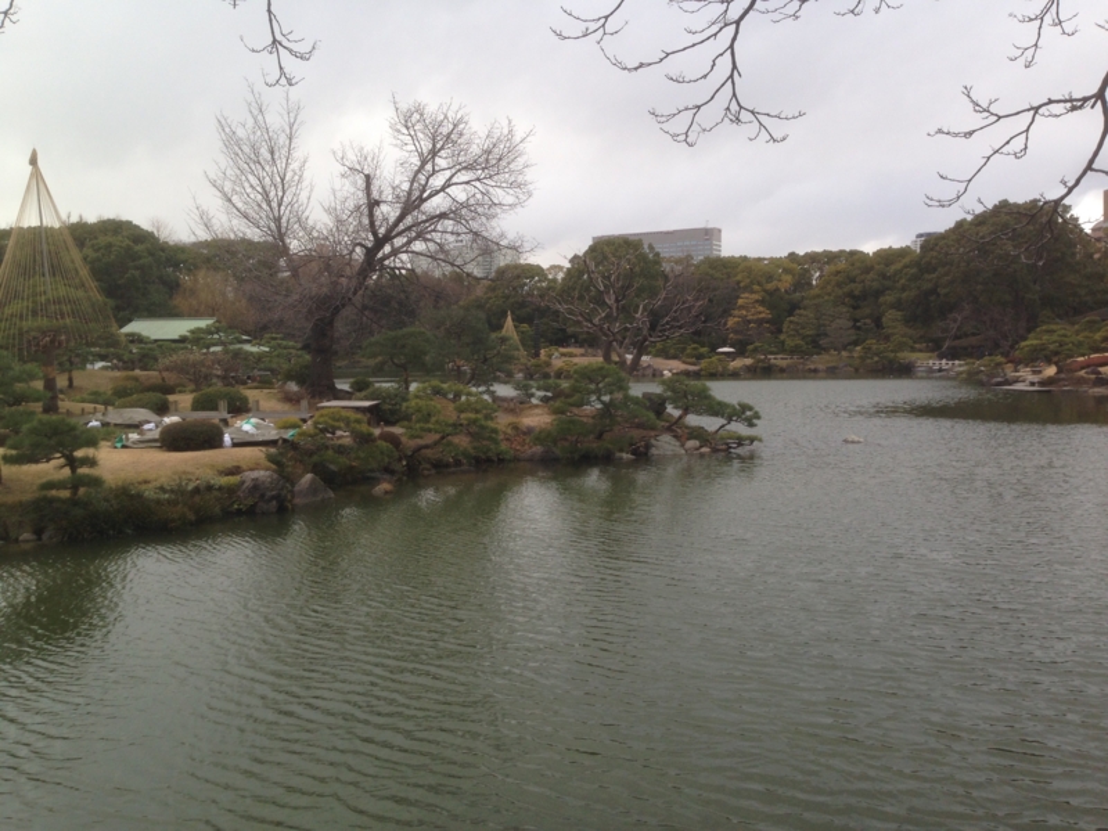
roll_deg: +0.3
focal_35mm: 33
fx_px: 1056
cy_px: 416
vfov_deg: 42.9
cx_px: 554
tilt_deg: -5.1
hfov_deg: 55.4
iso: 50
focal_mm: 4.12
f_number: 2.4
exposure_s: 1/151
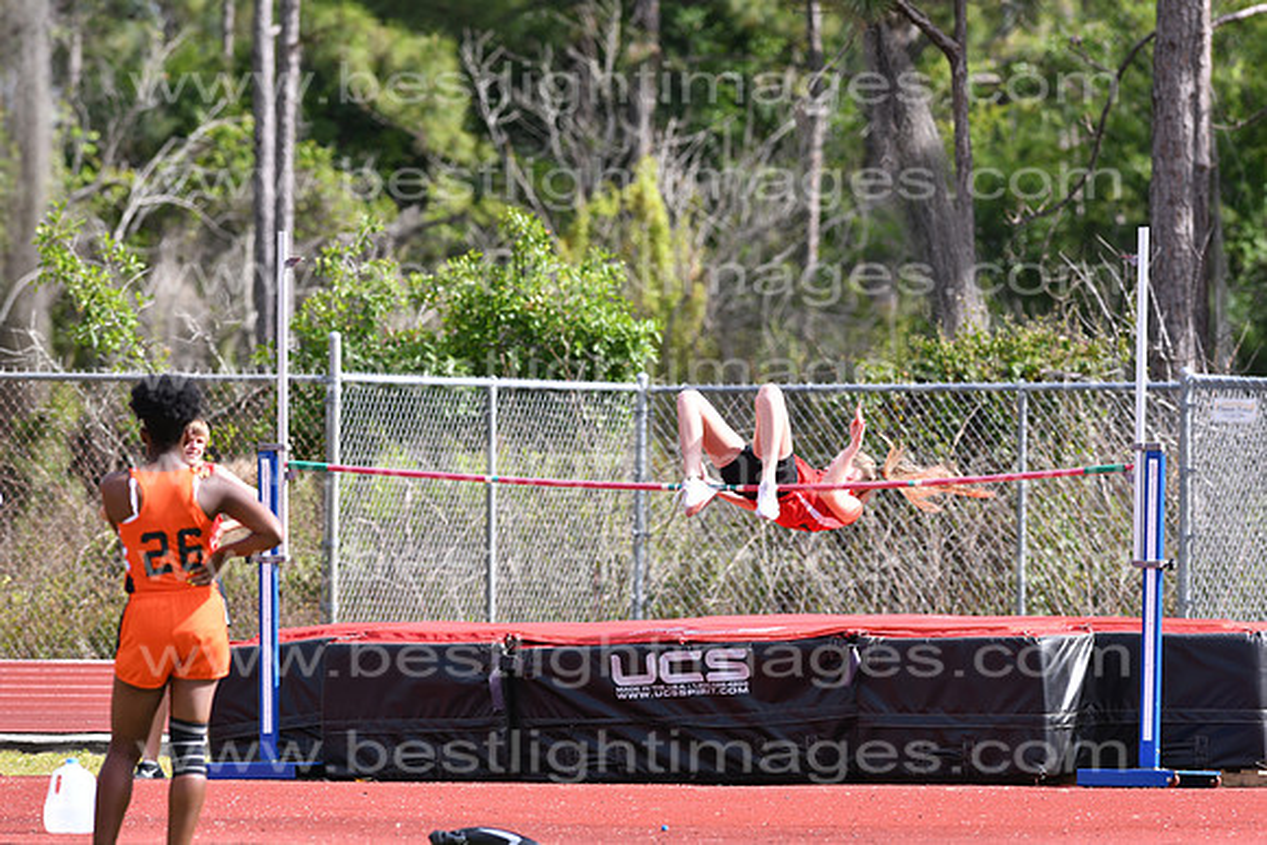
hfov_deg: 4.6
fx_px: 15840
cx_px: 634
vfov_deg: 3.1
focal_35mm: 450
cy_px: 422
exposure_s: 1/400
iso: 100
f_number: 5.6
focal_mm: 300
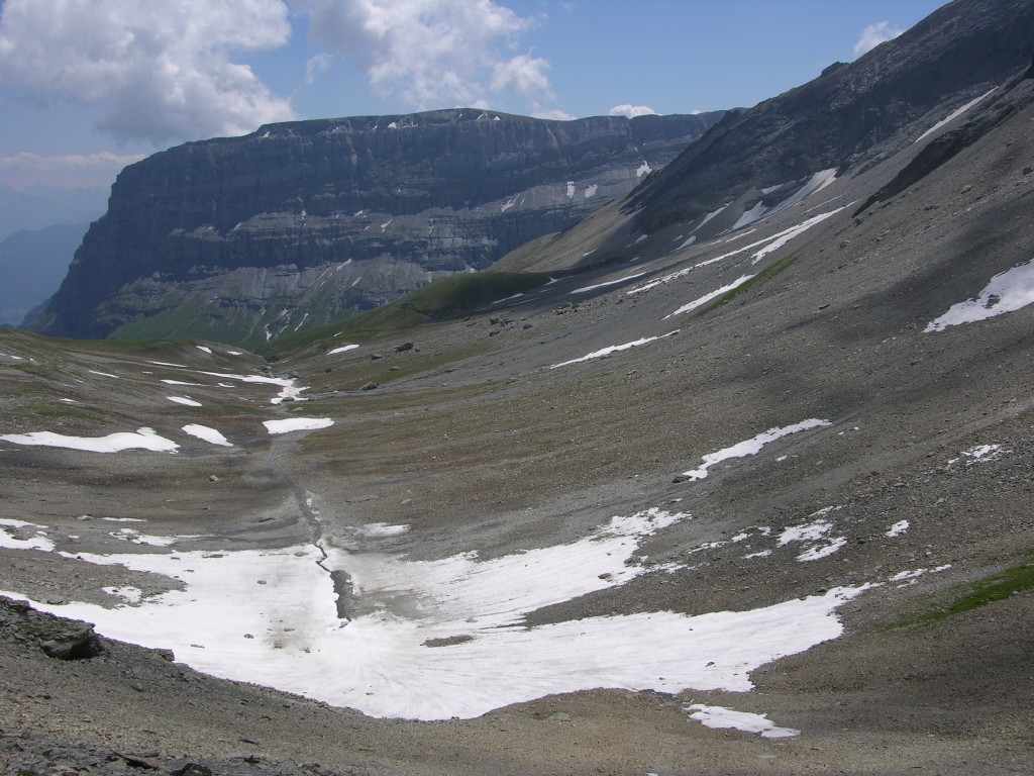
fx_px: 1045
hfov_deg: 52.6
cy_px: 388
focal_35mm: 35
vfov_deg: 40.7
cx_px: 517
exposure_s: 1/310
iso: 50
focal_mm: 8.9
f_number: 8
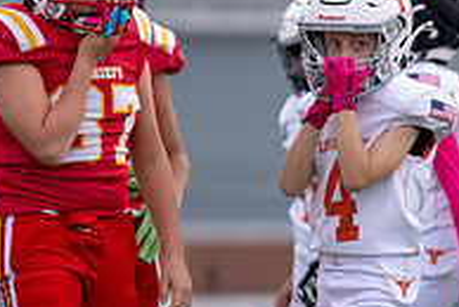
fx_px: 9666
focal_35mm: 757
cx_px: 722
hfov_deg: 2.7
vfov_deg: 1.8
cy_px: 235
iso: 320
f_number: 2.8
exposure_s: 1/1250
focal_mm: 200
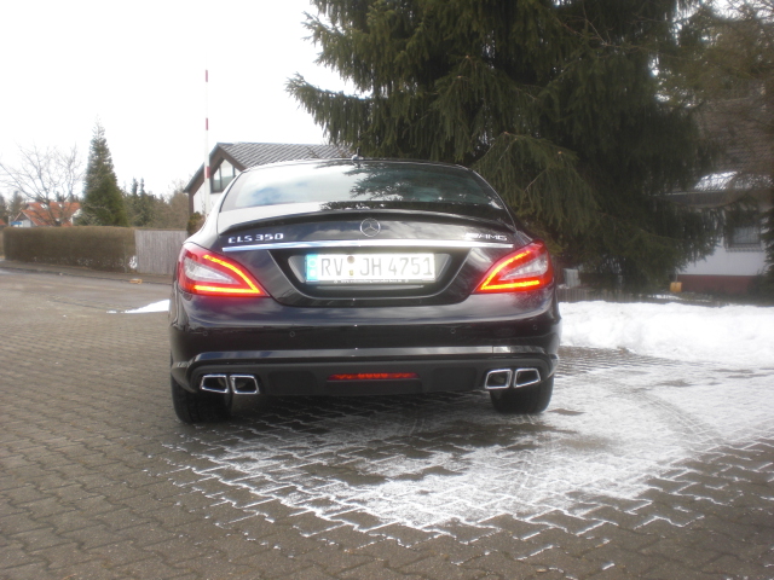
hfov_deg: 49.0
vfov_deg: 37.7
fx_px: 850
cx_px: 387
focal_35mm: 38
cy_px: 290
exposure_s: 1/250
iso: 64
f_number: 3.1
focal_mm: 6.3
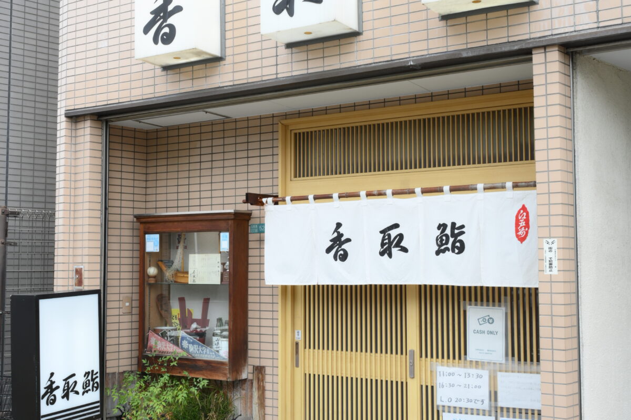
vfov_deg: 44.3
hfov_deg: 62.8
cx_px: 316
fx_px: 517
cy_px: 210
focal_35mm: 30
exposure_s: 1/125
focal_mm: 29.5
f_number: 7.1
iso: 200
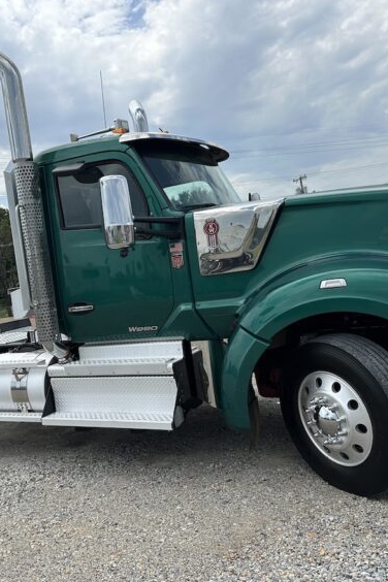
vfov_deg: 55.8
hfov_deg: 38.5
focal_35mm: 34
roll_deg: +9.6
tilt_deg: -0.6
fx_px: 550
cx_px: 134
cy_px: 293
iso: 80
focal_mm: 6.86
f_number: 1.78
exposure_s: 1/5525
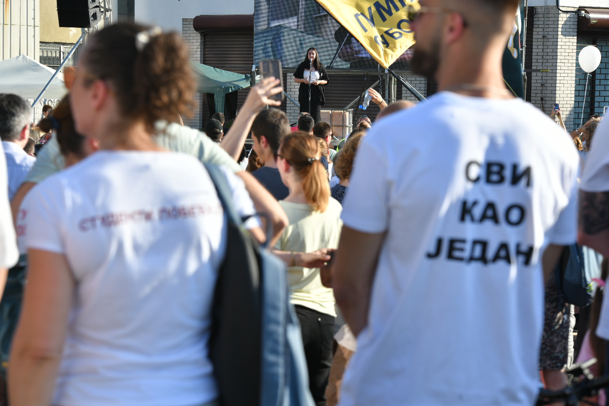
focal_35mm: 130
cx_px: 304
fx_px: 2199
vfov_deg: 10.5
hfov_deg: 15.8
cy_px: 203
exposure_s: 1/500
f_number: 10
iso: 400
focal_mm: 130
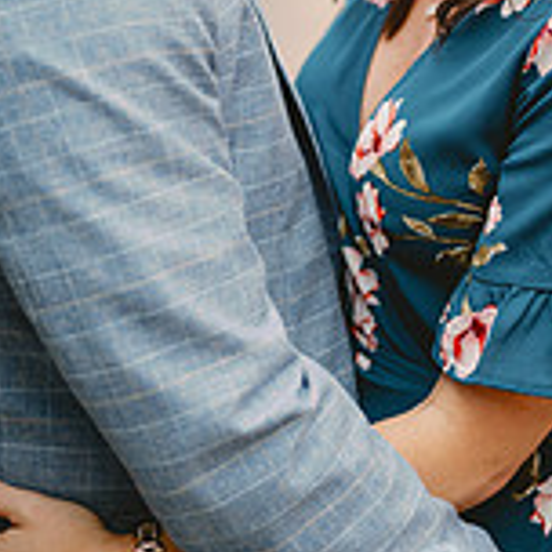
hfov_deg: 13.8
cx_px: 350
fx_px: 2273
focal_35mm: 126
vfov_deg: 13.6
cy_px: -18
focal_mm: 50
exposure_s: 1/640
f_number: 2
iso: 100
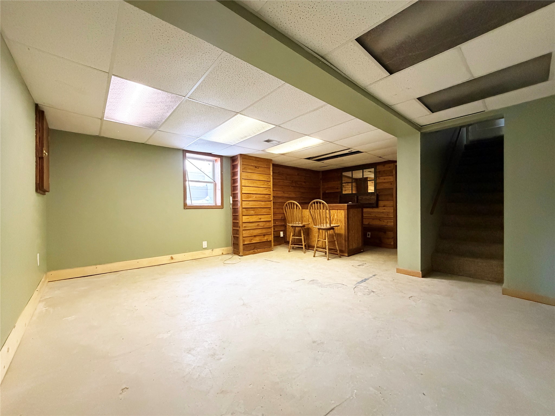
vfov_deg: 85.7
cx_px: 278
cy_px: 208
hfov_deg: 102.1
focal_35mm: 14
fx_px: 224
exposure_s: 1/60
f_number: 2.2
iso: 800
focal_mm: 2.22
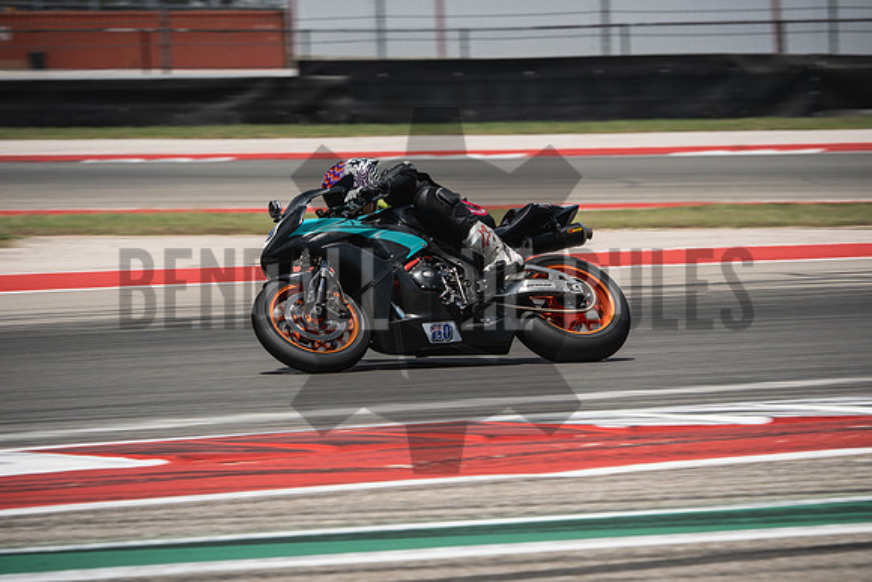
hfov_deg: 6.9
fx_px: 7268
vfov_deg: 4.6
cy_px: 291
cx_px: 436
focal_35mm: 300
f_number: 7.1
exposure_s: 1/400
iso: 160
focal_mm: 200
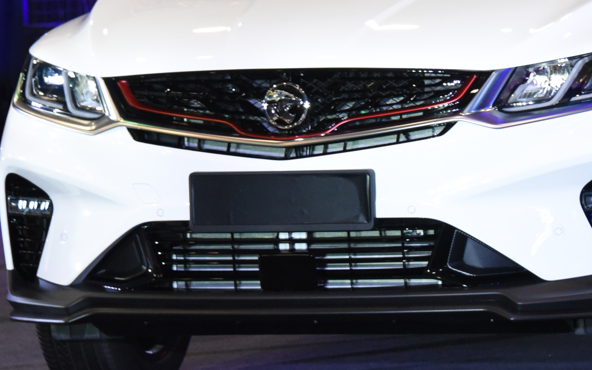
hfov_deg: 5.8
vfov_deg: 3.6
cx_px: 529
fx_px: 5824
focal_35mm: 361
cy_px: 99
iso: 5000
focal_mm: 145
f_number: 6.3
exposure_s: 1/125
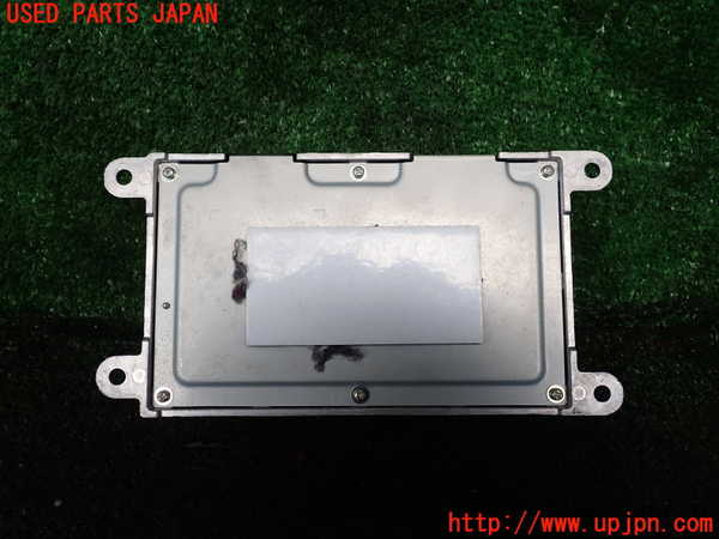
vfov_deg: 46.8
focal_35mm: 30
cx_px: 360
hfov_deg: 60.0
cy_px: 270
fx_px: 623
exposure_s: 1/250
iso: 100
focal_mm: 5.4
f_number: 3.2
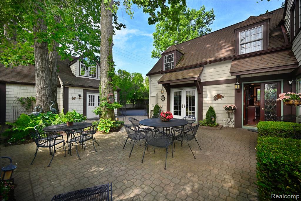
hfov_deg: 104.3
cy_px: 100
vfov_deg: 81.2
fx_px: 117
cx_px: 150
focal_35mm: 14
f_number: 8
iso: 160
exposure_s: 1/160
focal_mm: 14
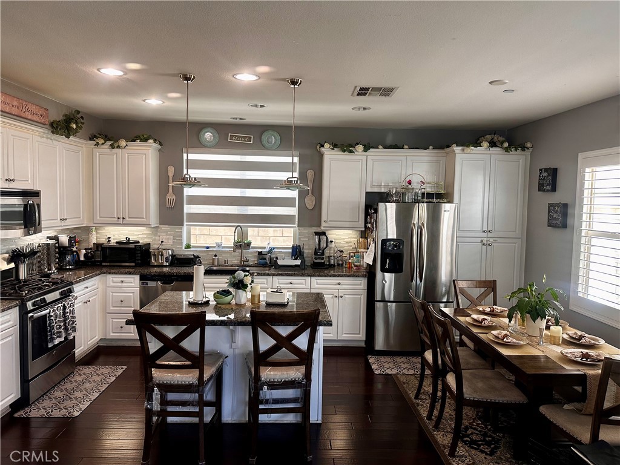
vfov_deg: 56.8
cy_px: 232
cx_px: 310
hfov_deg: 71.6
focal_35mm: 24
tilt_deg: -2.0
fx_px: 430
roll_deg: -1.3
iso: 160
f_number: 1.78
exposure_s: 1/60
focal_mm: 6.86
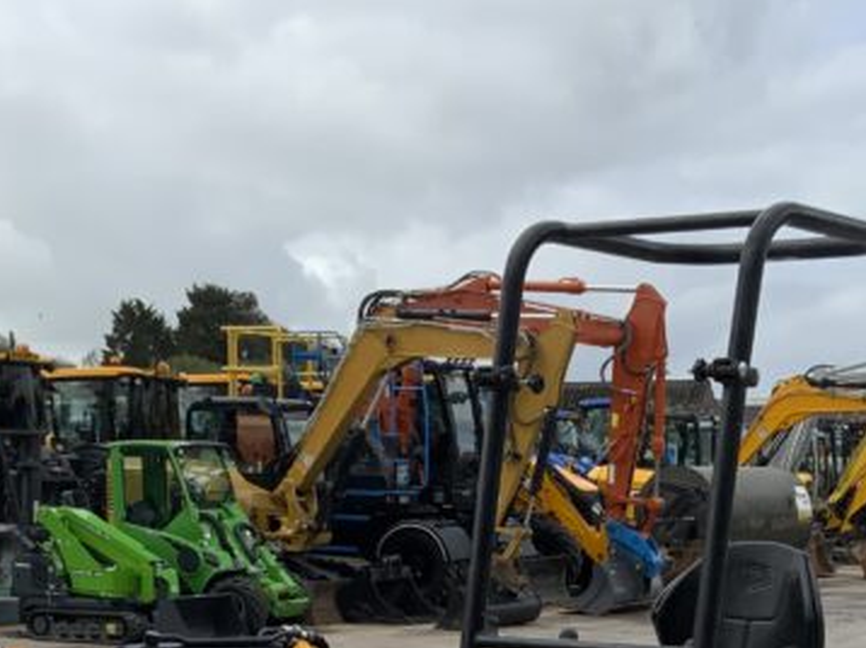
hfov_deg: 23.6
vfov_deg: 16.7
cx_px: 481
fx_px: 2075
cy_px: 849
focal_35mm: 83
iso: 16
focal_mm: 3
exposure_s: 1/1490
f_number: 1.8
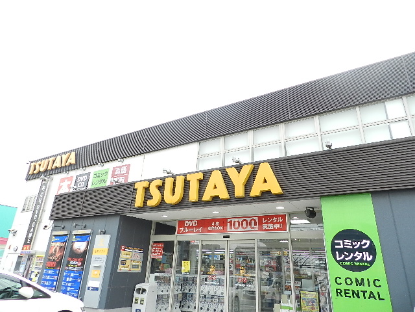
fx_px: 276
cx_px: 208
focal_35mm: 23
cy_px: 156
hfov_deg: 73.9
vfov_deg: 58.9
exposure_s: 1/100
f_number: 3.4
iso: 160
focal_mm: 4
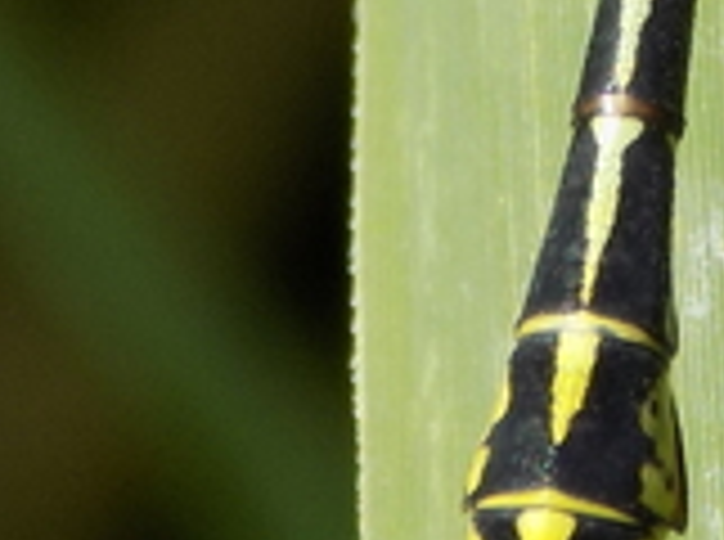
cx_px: 866
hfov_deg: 1.4
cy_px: -549
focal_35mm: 1376
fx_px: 28715
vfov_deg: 1.1
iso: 80
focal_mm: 46
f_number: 5.7
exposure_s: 1/200
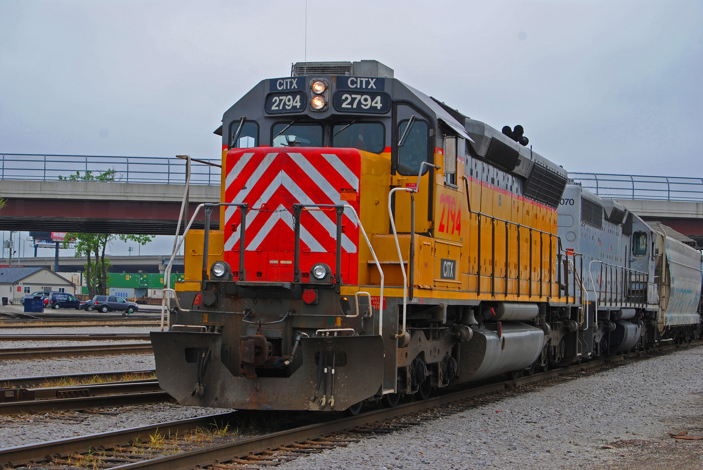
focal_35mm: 82
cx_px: 352
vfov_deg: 16.6
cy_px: 235
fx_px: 1613
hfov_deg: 24.6
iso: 100
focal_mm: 55
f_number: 7.1
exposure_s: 1/200
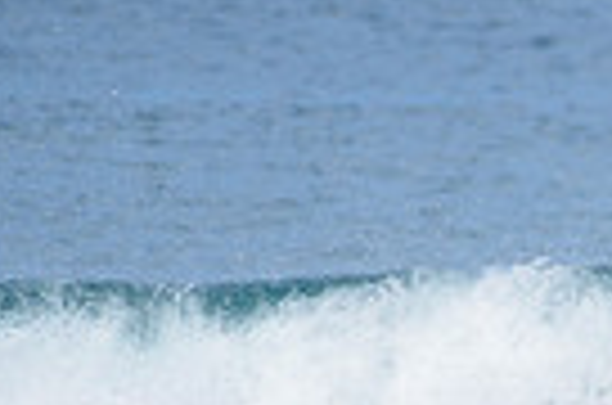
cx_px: 774
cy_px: 565
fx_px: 36295
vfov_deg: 0.6
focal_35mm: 2140
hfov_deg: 1.0
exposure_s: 1/2500
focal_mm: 500
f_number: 6.3
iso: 250
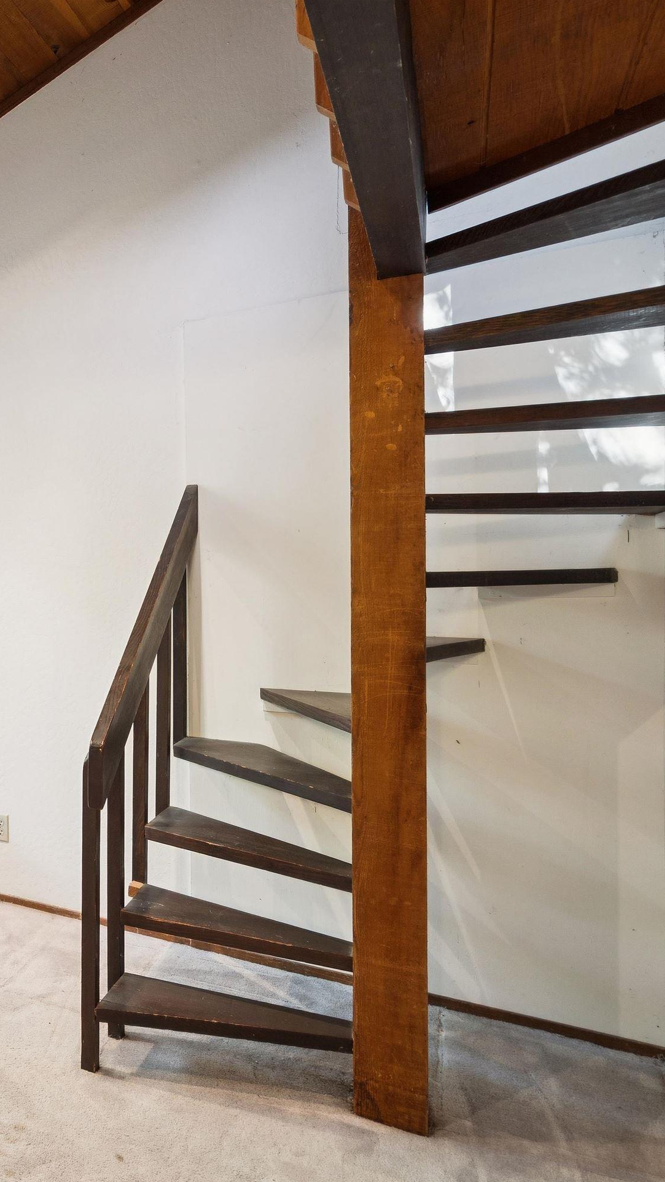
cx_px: -193
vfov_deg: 71.9
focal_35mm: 26
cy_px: 596
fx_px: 815
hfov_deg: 33.1
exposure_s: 1/4
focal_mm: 16
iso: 250
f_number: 8
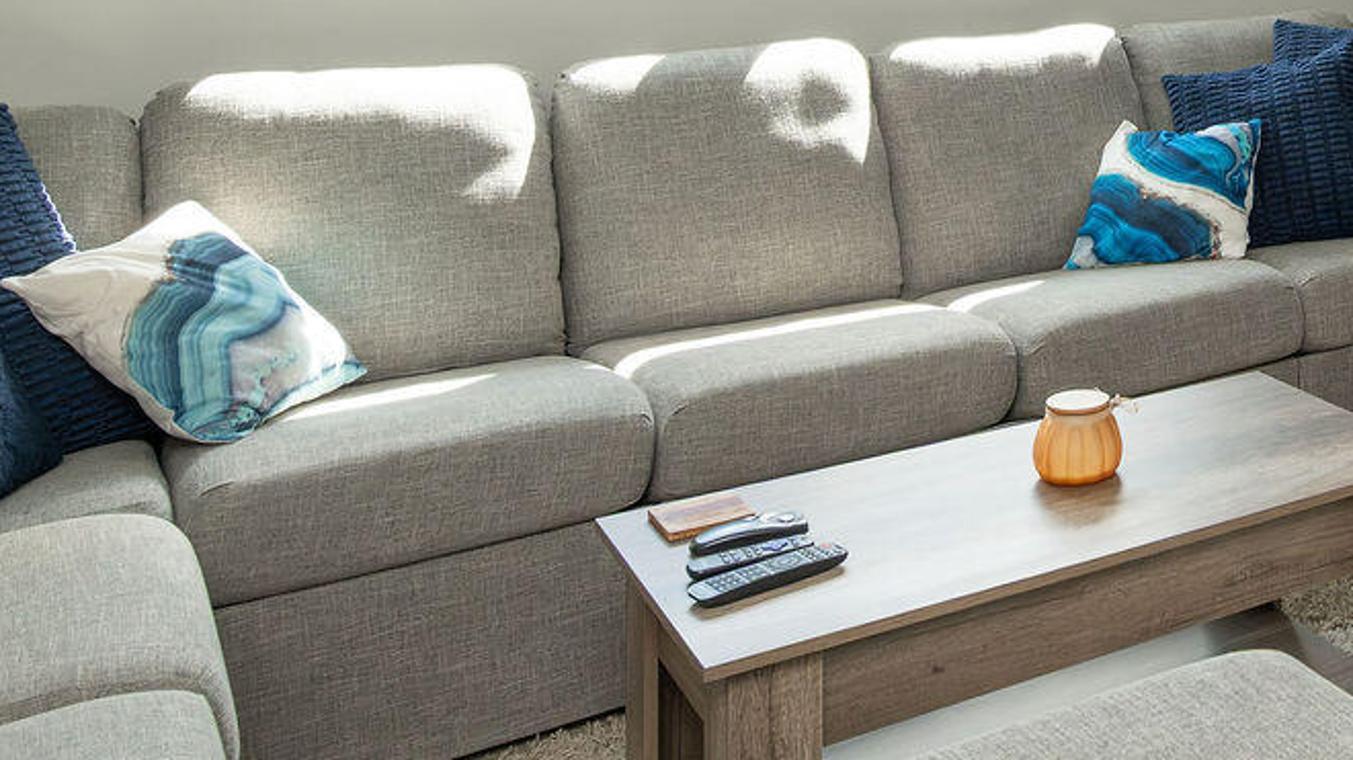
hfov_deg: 38.1
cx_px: 1439
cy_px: -153
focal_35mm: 46
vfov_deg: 23.7
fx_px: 1650
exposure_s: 1/100
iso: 1250
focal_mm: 14
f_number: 8
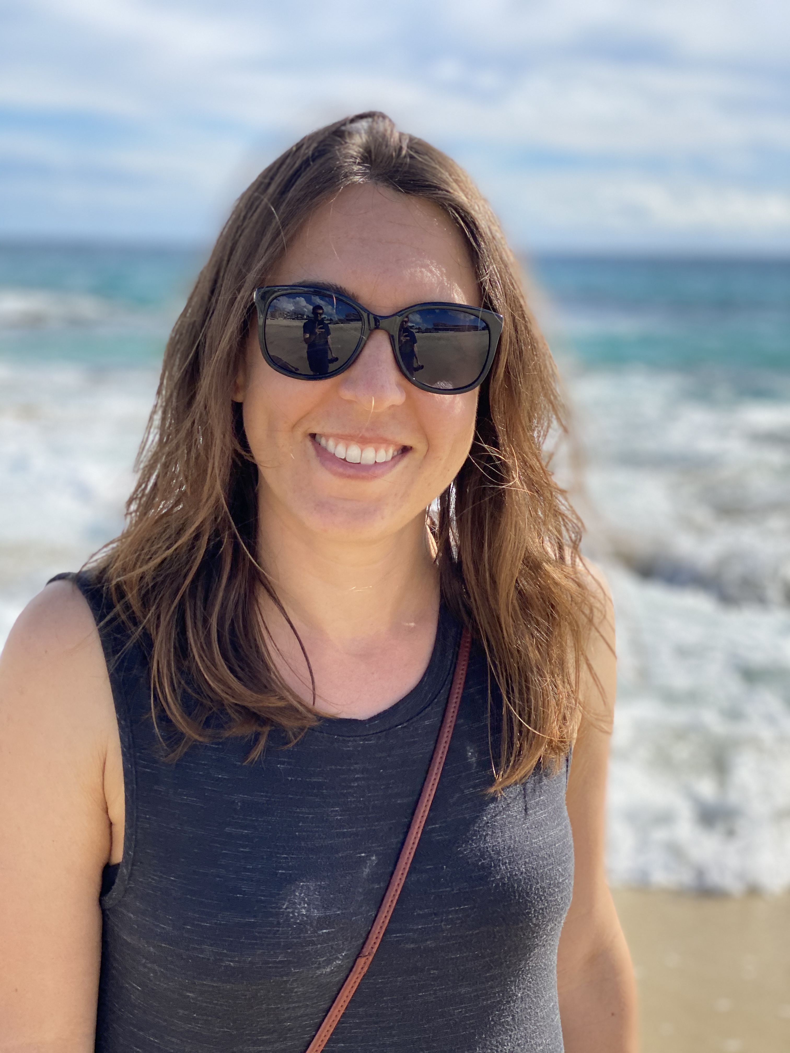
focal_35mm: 52
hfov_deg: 28.0
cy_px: 526
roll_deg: -0.2
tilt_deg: -9.4
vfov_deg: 36.8
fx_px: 1582
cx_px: 395
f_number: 2
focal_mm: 6
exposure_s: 1/940
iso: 20
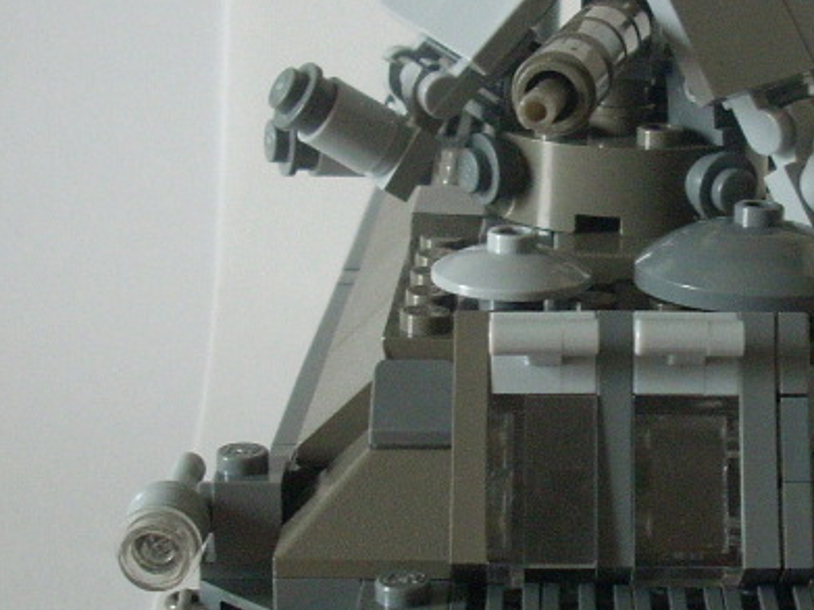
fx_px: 2280
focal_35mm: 97
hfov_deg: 20.1
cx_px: 627
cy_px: 275
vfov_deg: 15.2
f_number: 2.8
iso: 200
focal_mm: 6.2
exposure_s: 1/16.4
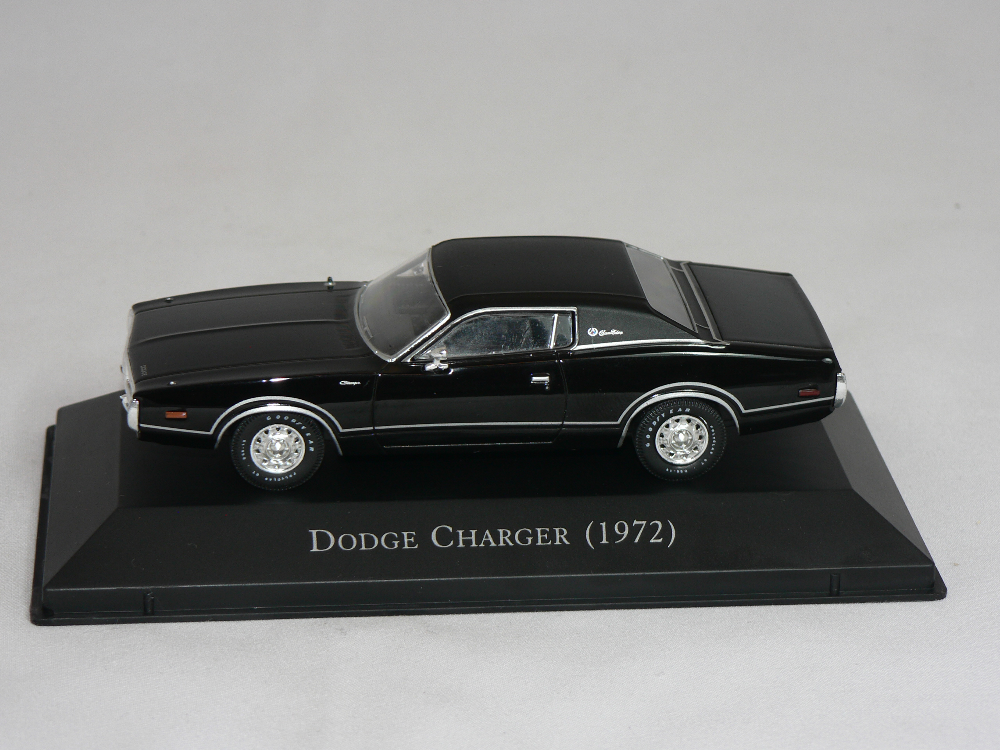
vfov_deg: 13.6
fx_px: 3149
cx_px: 500
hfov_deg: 18.0
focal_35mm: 109
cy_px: 375
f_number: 3.2
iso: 80
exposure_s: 1/60
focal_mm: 18.2
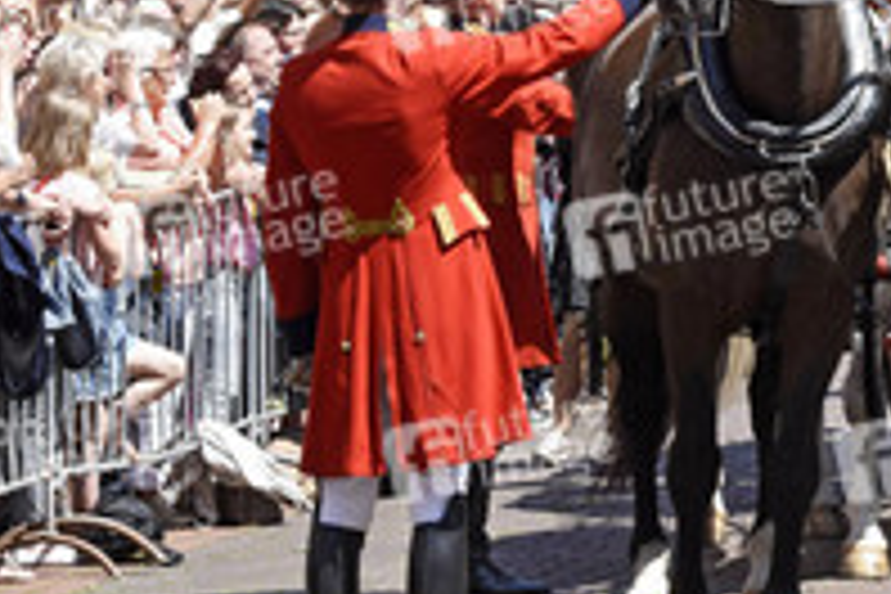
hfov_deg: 8.5
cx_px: 1010
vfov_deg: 5.7
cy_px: 112
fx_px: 5915
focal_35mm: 239
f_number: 13
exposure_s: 1/500
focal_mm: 70
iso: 800
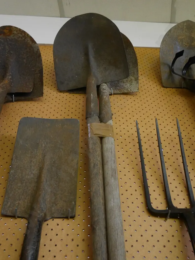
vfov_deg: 46.8
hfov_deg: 36.0
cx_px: 98
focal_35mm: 40
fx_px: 300
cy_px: 130
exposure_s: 1/10
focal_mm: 20
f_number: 4.6
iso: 3200
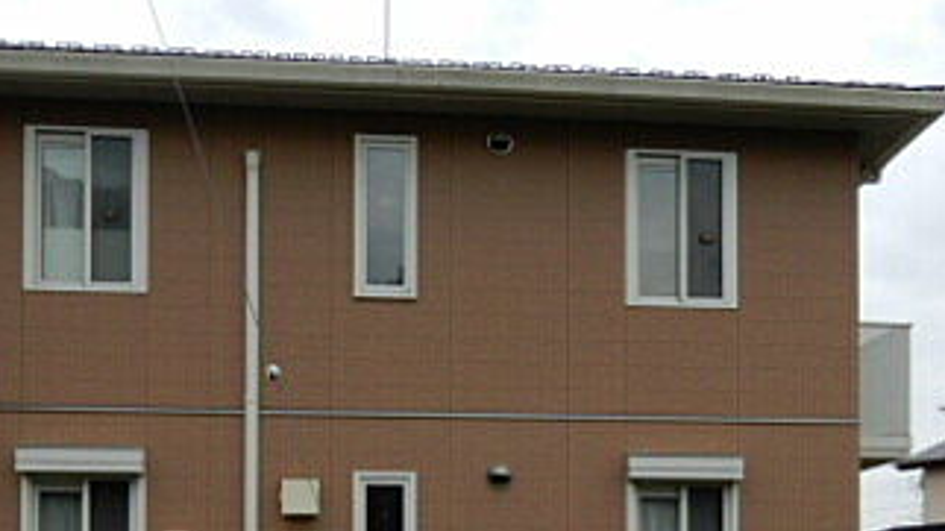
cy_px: 578
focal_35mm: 52
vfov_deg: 21.9
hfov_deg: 39.8
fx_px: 1303
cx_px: 534
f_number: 3.4
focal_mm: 4.3
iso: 80
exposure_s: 1/500
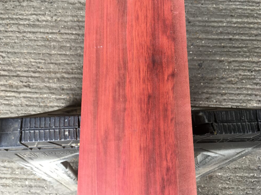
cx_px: 129
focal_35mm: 30
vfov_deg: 46.8
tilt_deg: -77.4
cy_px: 98
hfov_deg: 60.0
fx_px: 226
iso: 32
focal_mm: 4.15
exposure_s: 1/50
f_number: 2.2
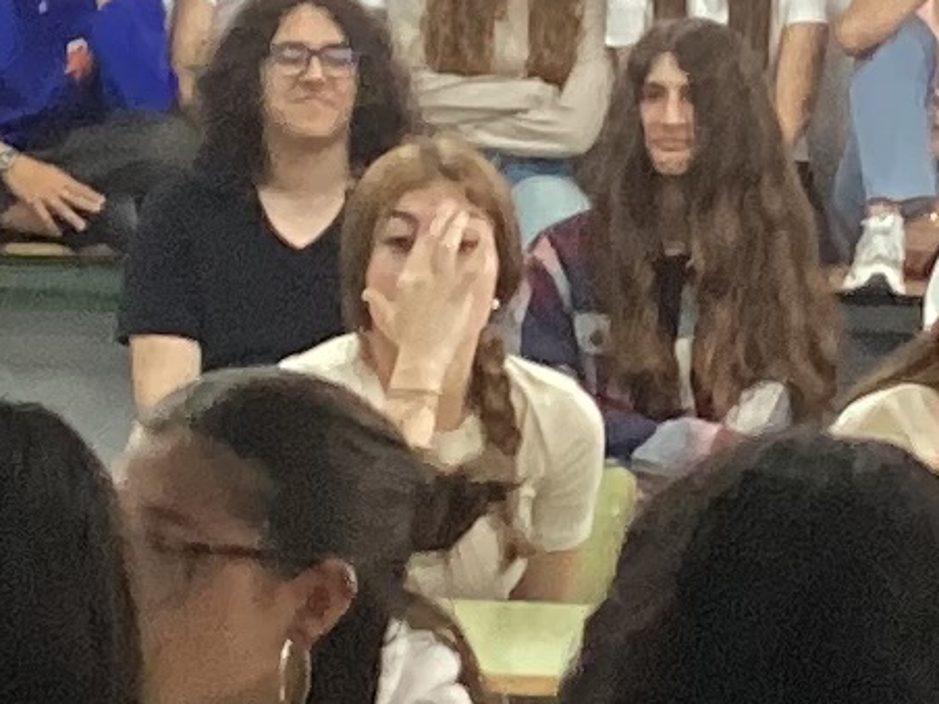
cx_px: 511
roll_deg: -2.3
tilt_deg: -1.1
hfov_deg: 8.8
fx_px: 6076
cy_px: -39
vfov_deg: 6.6
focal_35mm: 224
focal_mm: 3.3
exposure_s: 1/50
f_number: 2.4
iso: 200
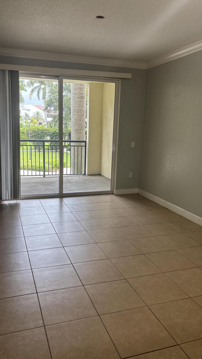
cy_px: 181
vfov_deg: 66.1
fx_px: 276
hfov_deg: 40.1
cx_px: 92
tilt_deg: -12.6
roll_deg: -2.6
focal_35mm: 29
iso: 100
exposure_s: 1/120
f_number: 1.6
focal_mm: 5.96
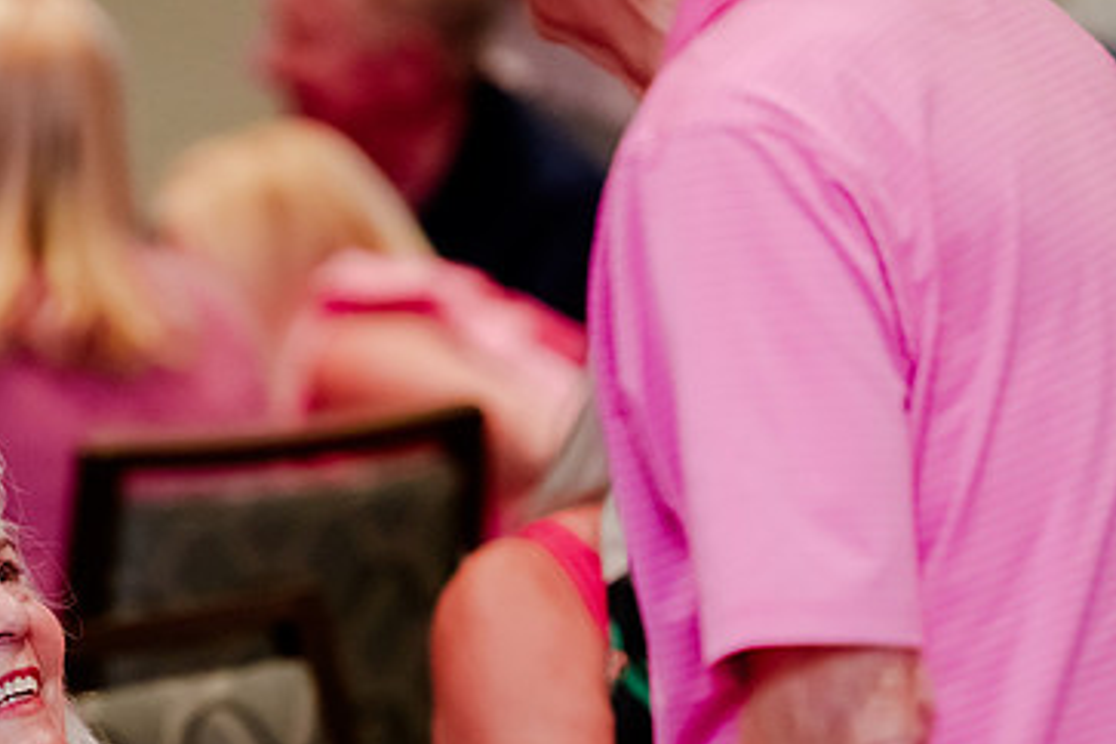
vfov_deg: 3.7
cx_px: 221
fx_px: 11438
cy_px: 604
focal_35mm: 369
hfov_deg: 5.6
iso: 5000
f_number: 2.8
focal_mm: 200
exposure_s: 1/250
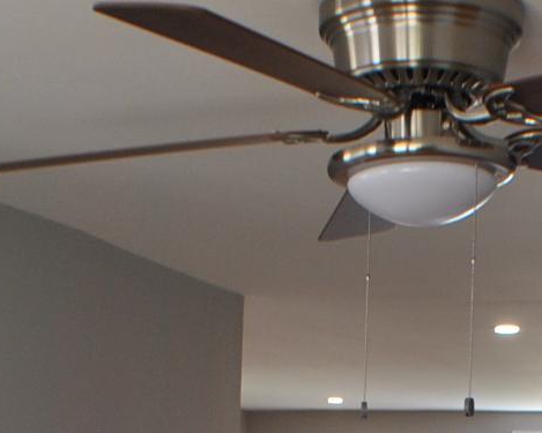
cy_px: 674
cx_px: 383
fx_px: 2053
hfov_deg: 15.0
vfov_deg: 11.5
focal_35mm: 128
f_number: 3.8
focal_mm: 22
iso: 200
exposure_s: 1/60
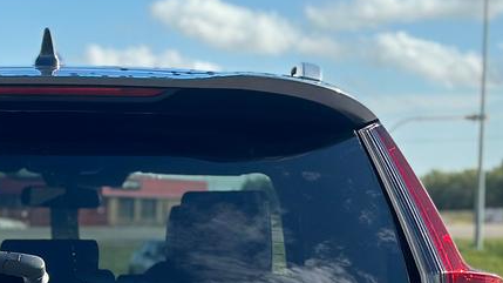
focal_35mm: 156
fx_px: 2080
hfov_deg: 13.6
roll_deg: -1.2
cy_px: 419
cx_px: -16
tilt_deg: -5.4
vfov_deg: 7.6
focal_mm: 6.86
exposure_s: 1/3155
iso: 80
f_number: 1.78
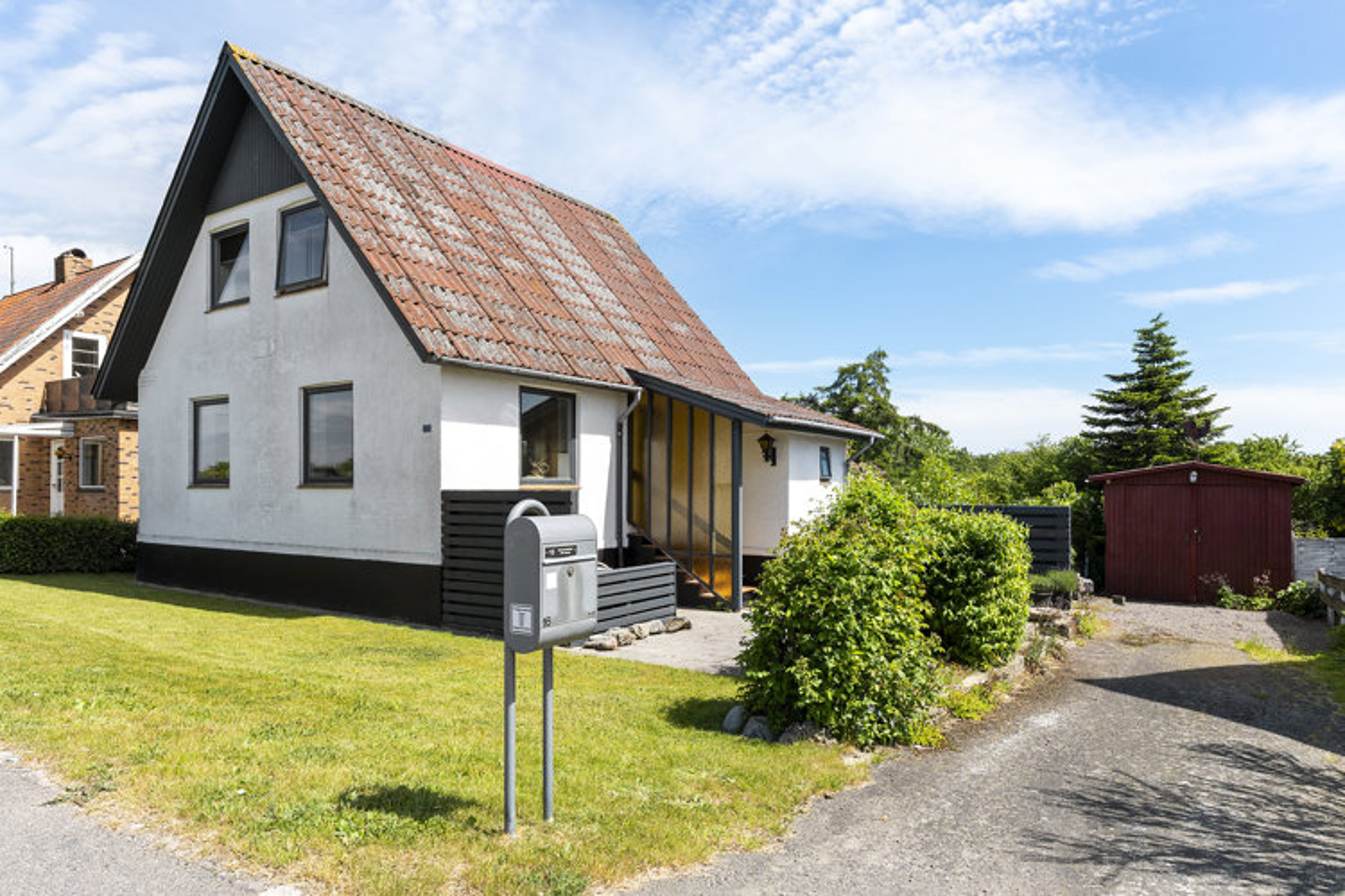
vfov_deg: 60.6
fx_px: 768
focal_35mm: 21
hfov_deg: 82.4
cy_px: 448
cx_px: 672
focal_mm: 13.7
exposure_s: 1/250
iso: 200
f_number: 9
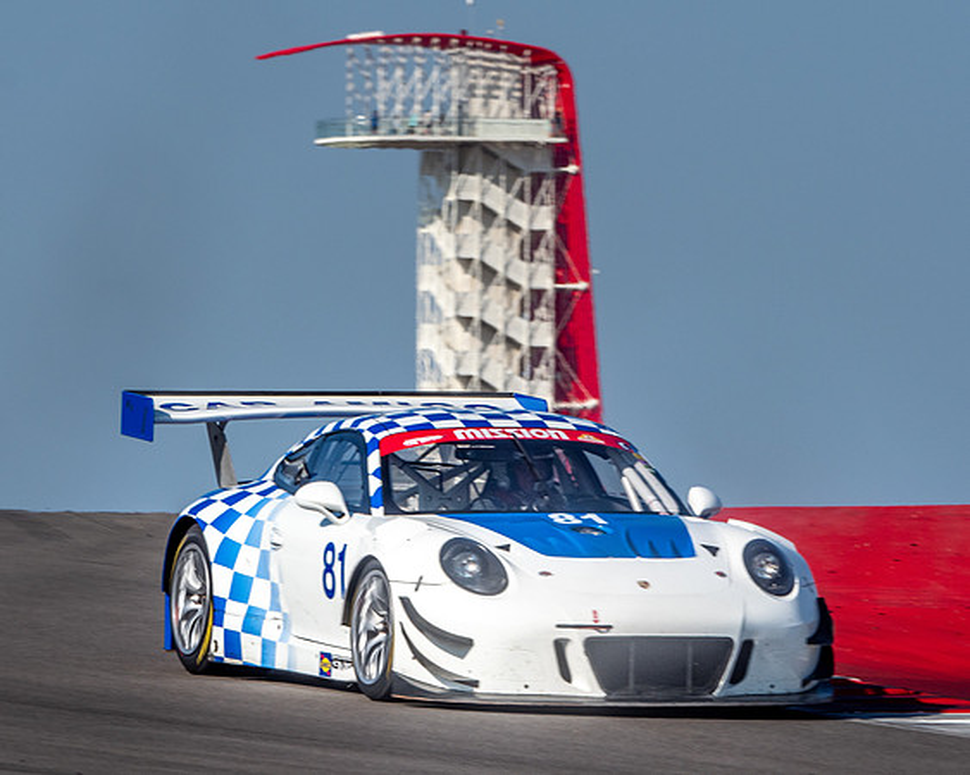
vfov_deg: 2.4
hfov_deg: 2.9
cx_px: 426
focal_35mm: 657
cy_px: 368
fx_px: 18868
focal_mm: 300
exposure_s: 1/320
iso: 200
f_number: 14
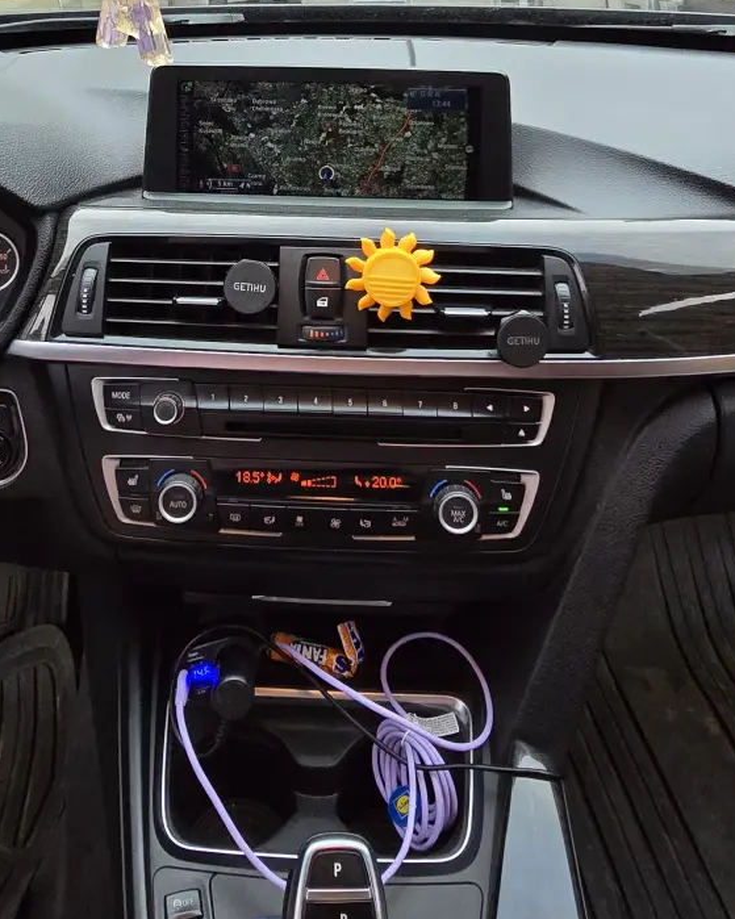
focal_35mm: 31
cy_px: 151
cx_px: 291
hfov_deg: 46.8
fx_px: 843
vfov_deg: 52.5
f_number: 2.2
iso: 250
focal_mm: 2.2
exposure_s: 1/79.9
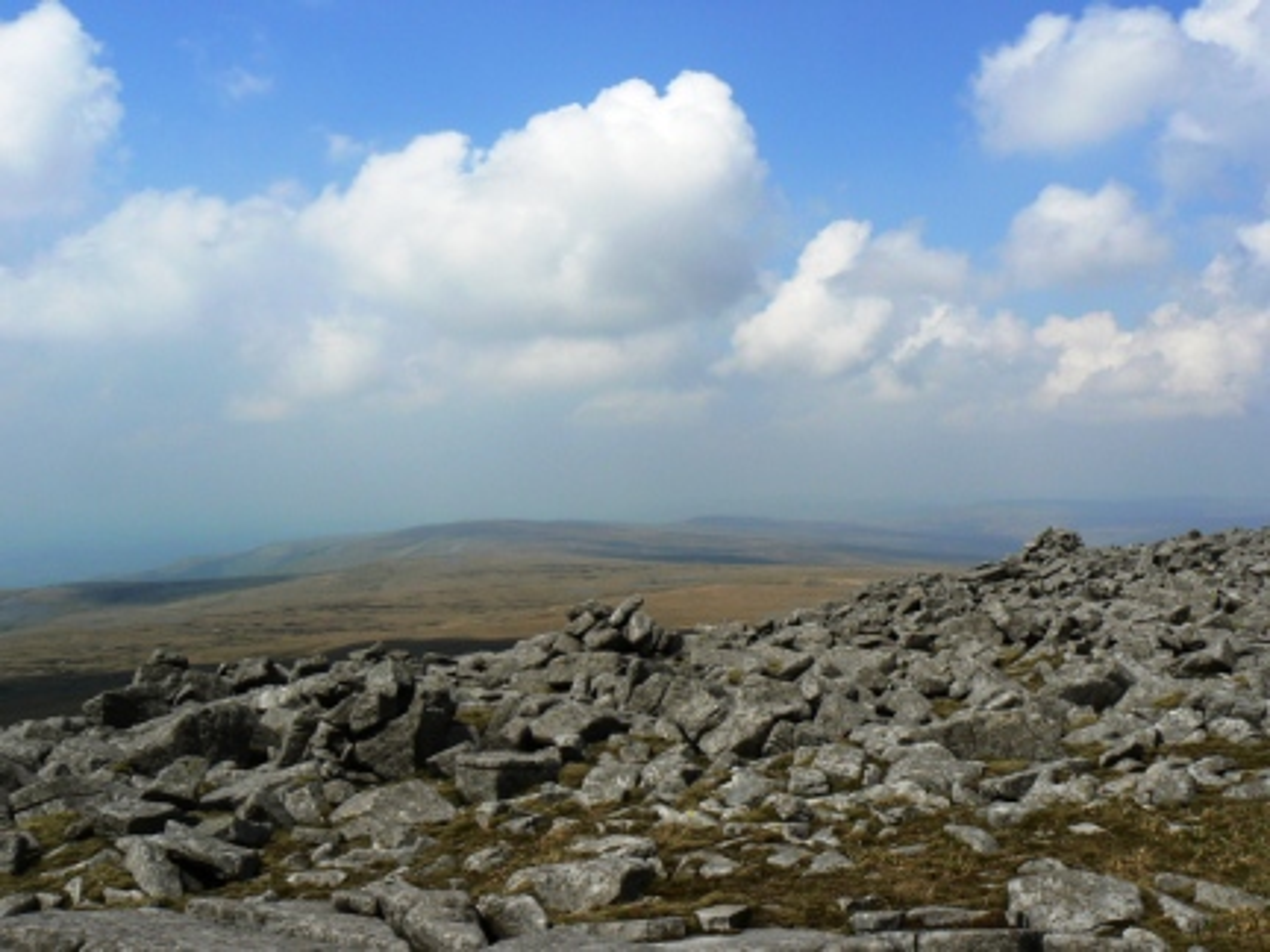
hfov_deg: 51.4
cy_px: 476
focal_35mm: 36
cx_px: 635
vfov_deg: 39.7
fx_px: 1321
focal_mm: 6
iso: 80
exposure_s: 1/640
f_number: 8
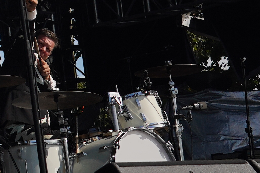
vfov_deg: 6.3
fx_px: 1560
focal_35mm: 216
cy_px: -91
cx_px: -290
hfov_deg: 8.9
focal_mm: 37
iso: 100
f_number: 8
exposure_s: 1/800
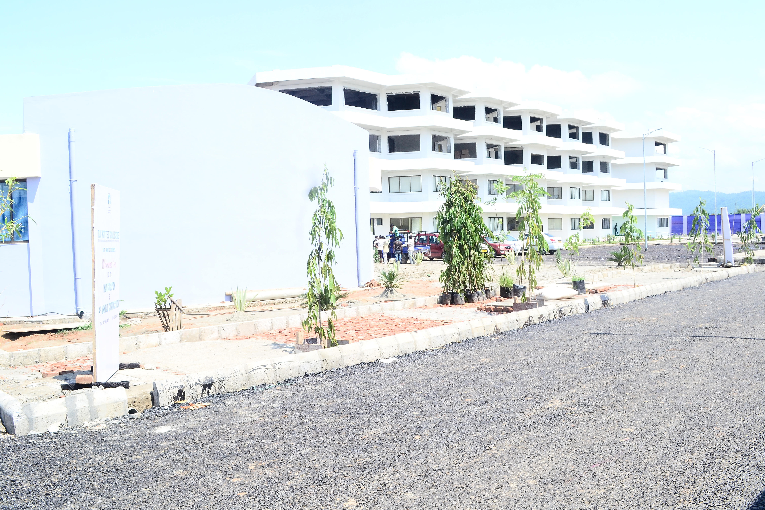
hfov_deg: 57.2
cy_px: 255
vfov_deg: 40.0
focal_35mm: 33
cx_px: 382
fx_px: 701
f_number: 11
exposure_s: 1/125
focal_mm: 22
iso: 200
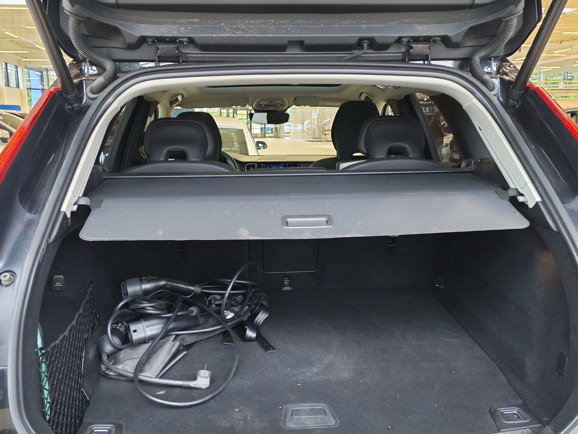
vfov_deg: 38.6
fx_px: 618
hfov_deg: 50.1
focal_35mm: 37
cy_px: 243
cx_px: 293
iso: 461
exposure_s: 1/100
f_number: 1.9
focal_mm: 6.12
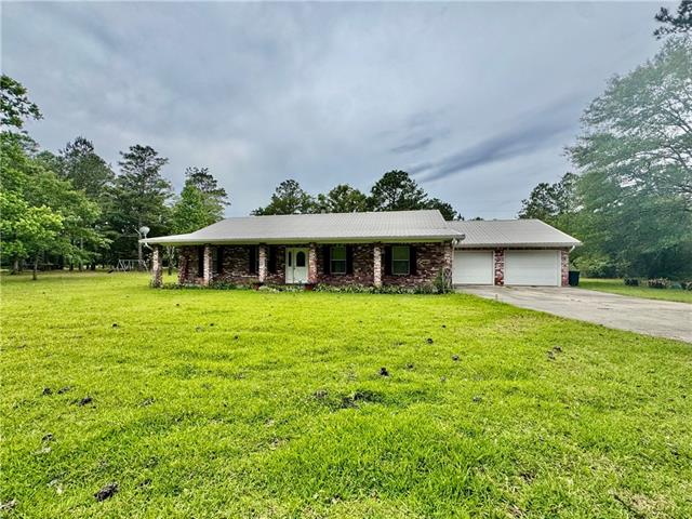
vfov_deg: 85.7
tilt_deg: -0.5
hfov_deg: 102.1
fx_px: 280
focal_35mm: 14
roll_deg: +0.1
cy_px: 260
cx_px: 346
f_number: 2.2
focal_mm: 2.22
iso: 50
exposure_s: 1/1832
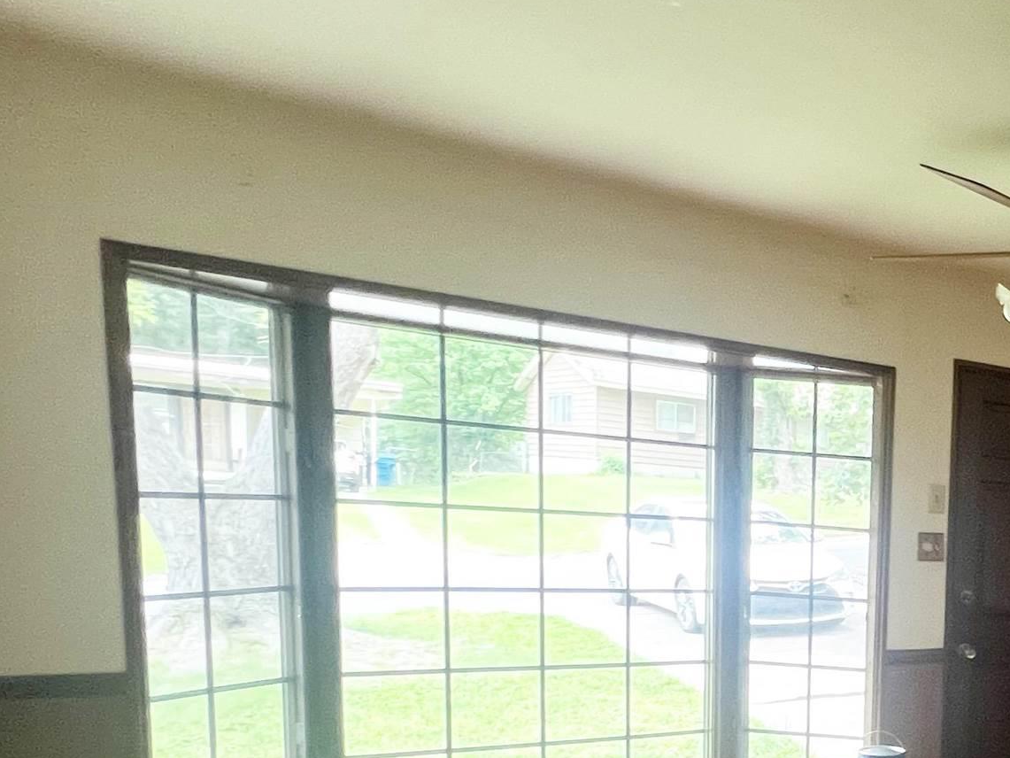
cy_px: 655
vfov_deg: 38.4
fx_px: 1021
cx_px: 1288
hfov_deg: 36.4
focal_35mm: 35
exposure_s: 1/60
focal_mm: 1.57
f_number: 1.8
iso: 250
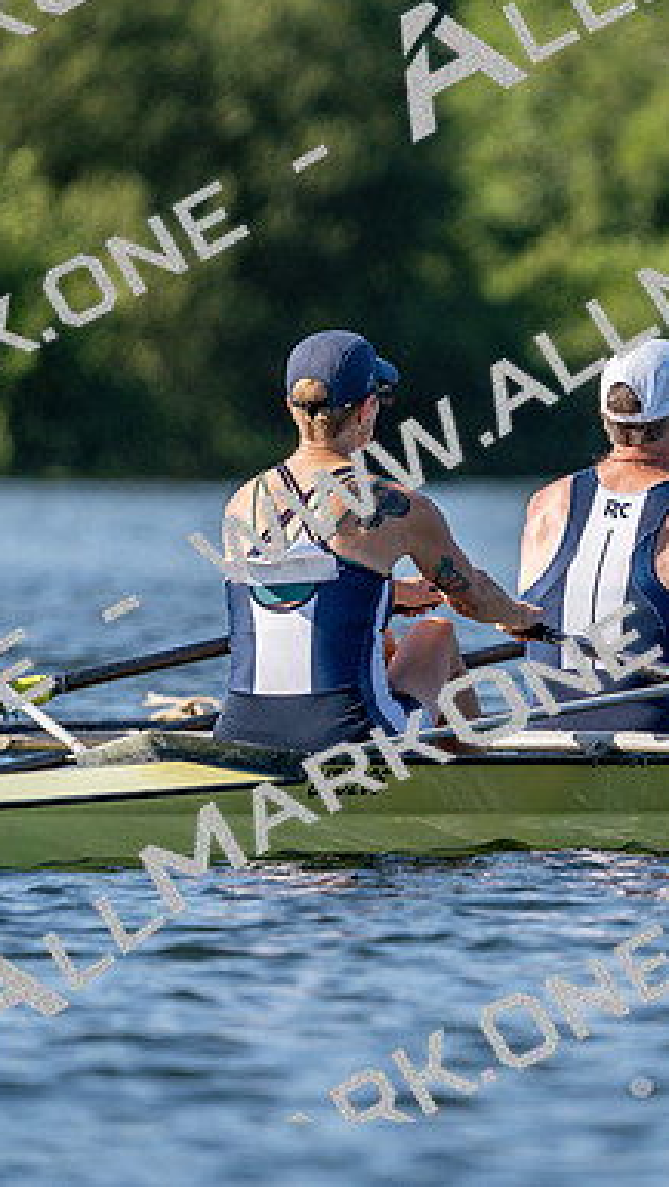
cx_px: 570
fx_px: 23018
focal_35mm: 731
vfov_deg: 3.0
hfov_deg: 1.7
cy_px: 594
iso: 320
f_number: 6.3
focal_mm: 463
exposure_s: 1/1600
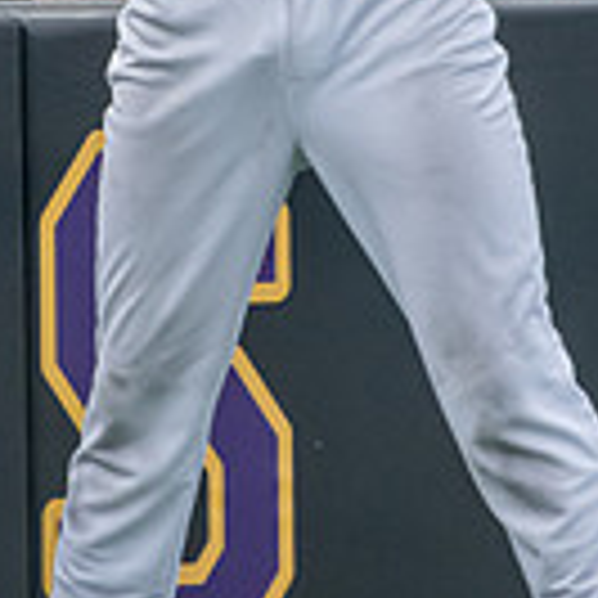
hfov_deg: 1.4
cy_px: -63
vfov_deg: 1.4
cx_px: 319
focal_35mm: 1296
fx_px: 25330
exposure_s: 1/4000
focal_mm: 300
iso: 3200
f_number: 6.3
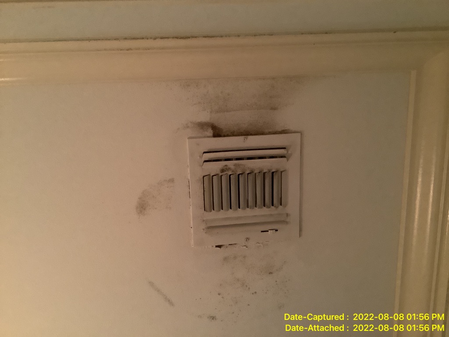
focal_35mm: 31
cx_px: 224
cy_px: 168
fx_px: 402
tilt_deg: +73.1
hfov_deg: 58.4
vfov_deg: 45.4
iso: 250
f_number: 2.4
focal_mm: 3.3
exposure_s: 1/40
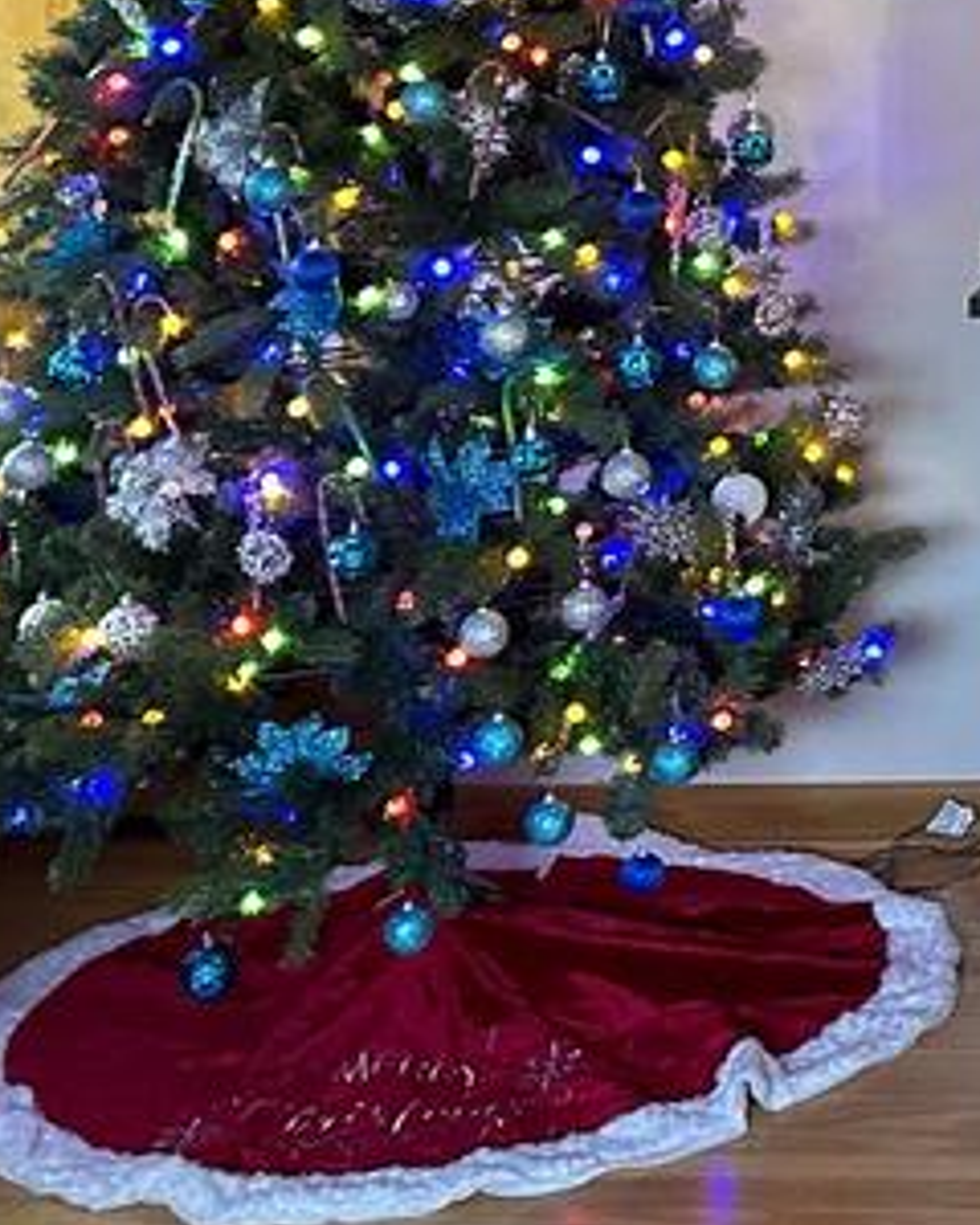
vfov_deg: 22.5
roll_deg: -0.2
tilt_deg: -1.6
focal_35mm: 80
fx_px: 2900
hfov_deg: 17.0
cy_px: -127
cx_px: 1548
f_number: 1.78
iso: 500
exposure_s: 1/60
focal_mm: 6.86
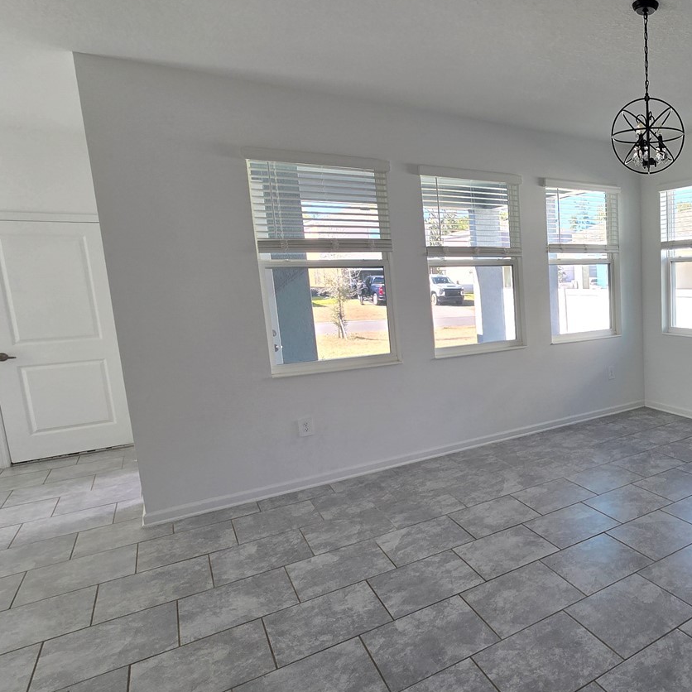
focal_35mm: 22
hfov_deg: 58.9
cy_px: 352
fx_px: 498
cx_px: 629
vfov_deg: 69.6
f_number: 2.2
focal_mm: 2.2
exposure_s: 1/142
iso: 50
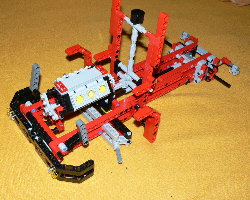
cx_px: 108
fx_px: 318
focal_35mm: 43
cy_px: 93
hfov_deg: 42.8
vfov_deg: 34.9
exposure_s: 1/60
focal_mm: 6
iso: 100
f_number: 2.8
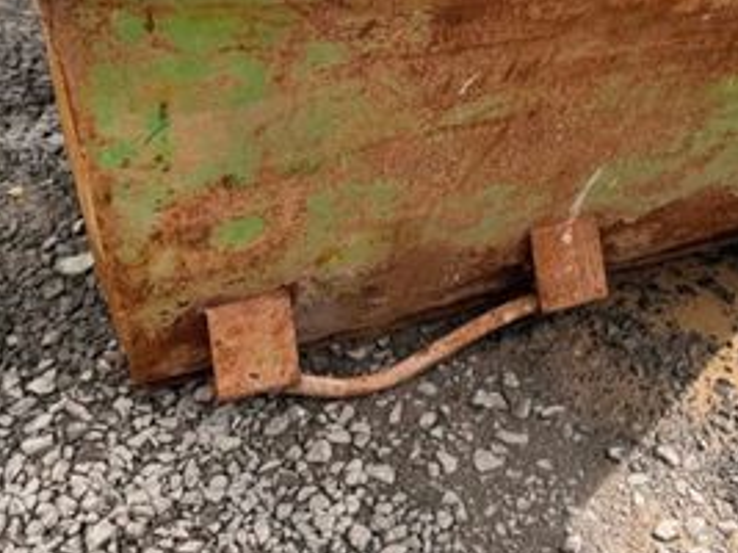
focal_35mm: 54
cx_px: 473
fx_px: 1151
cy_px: 44
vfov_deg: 26.0
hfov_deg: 35.3
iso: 80
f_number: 1.78
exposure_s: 1/1314
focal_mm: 6.76
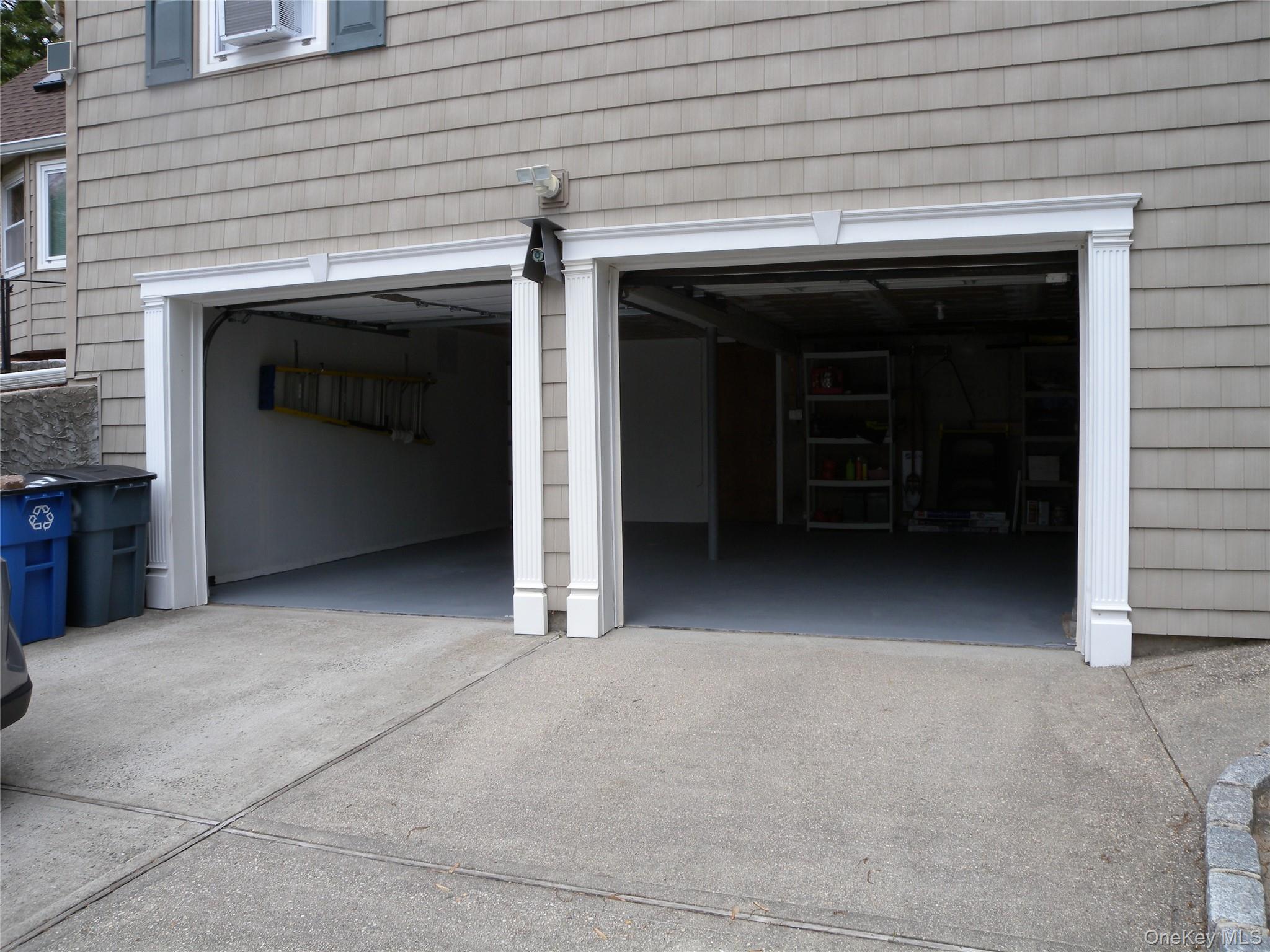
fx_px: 1027
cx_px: 635
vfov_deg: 49.7
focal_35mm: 28
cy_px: 476
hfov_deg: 63.4
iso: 64
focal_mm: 6
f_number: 5.1
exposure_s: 1/240
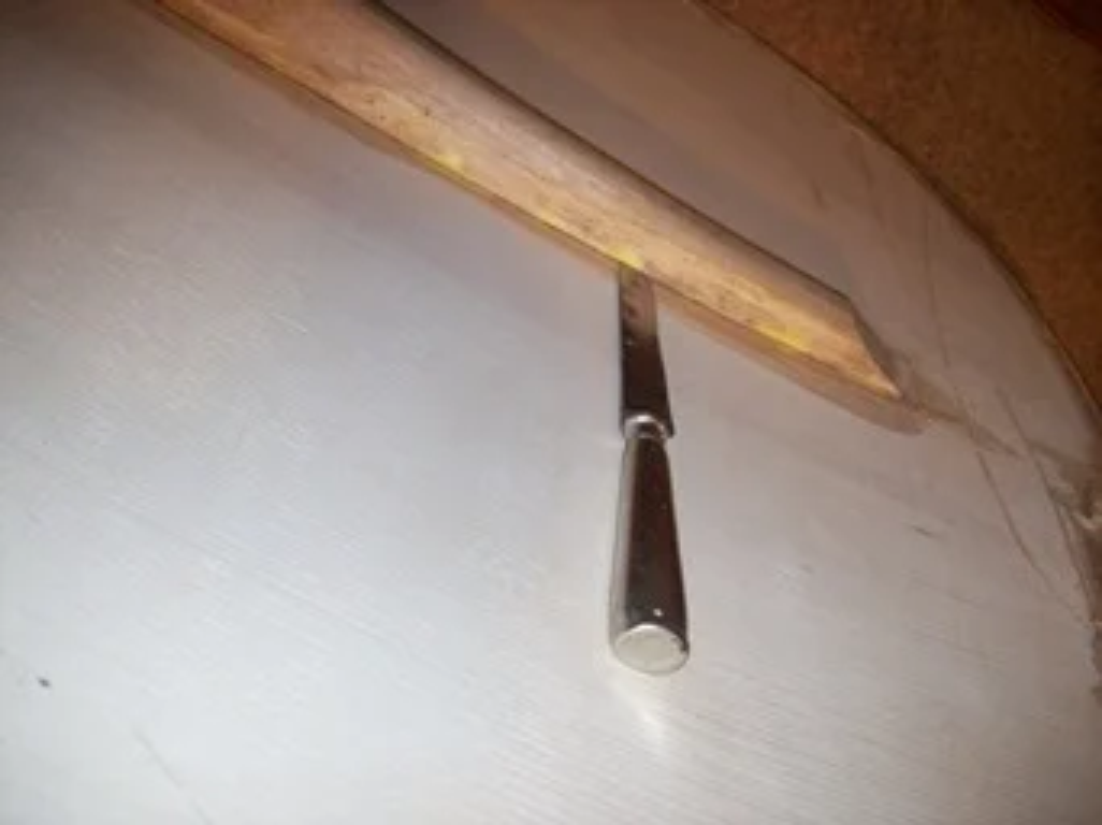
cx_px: 551
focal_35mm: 36
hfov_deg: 51.4
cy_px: 412
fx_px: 1145
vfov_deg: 39.6
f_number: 2.7
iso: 80
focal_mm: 6
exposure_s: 1/32
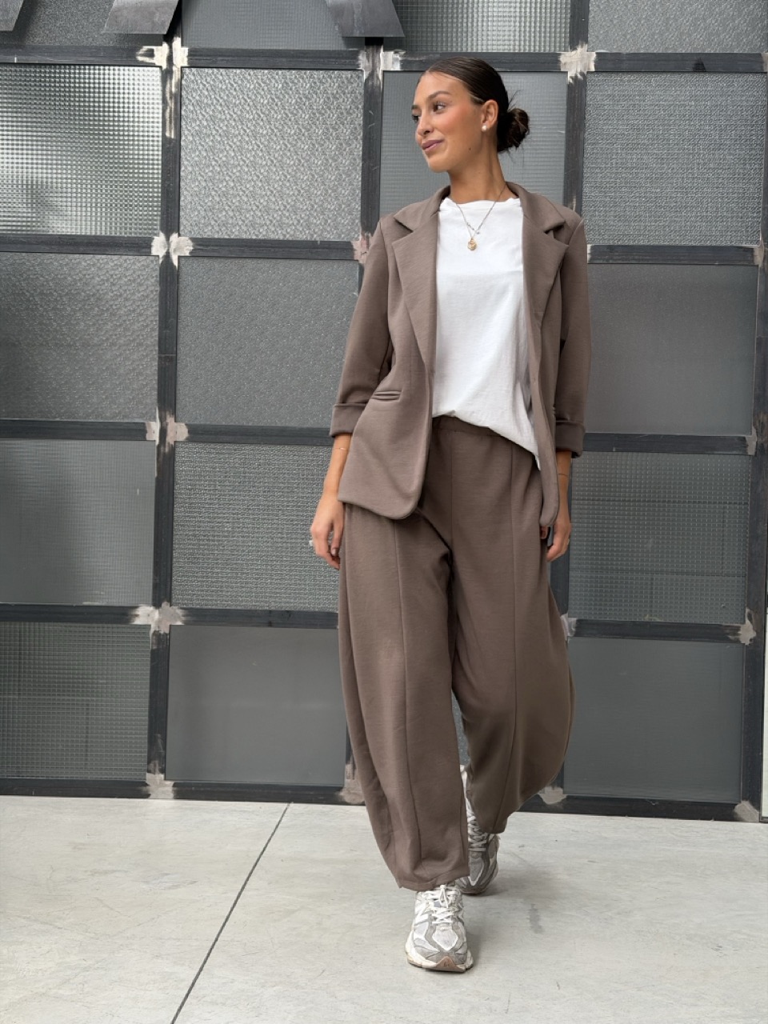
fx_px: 1420
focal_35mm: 48
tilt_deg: -1.6
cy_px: 512
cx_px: 384
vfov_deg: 39.7
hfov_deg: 30.3
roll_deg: -1.5
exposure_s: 1/60
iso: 100
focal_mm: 6.76
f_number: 1.78
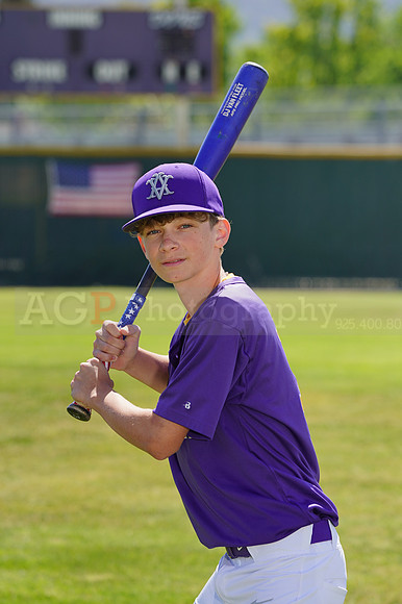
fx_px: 3941
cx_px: 201
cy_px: 302
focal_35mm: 235
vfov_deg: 8.8
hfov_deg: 5.8
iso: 100
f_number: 8
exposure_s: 1/250
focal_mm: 235
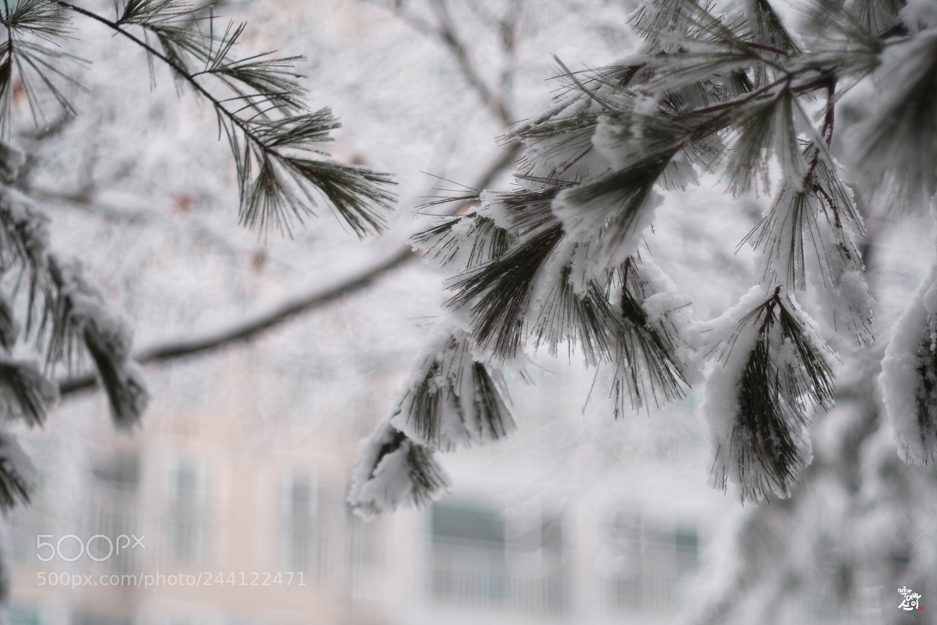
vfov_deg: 35.0
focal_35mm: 38
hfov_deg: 50.7
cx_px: 468
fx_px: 989
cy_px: 312
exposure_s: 1/180
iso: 200
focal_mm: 25
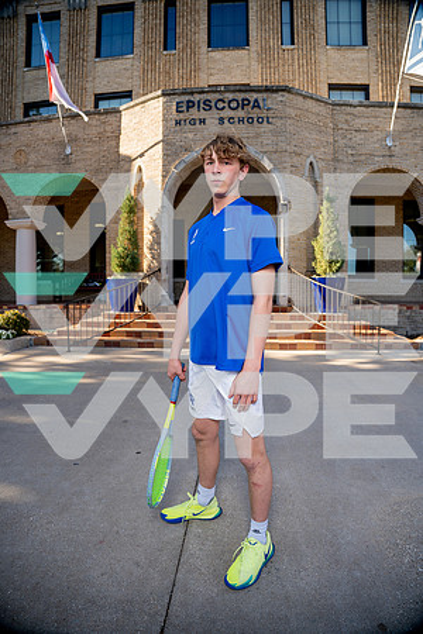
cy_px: 317
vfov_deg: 84.0
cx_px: 212
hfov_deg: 61.9
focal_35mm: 20
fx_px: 352
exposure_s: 1/250
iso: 100
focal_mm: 20
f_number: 4
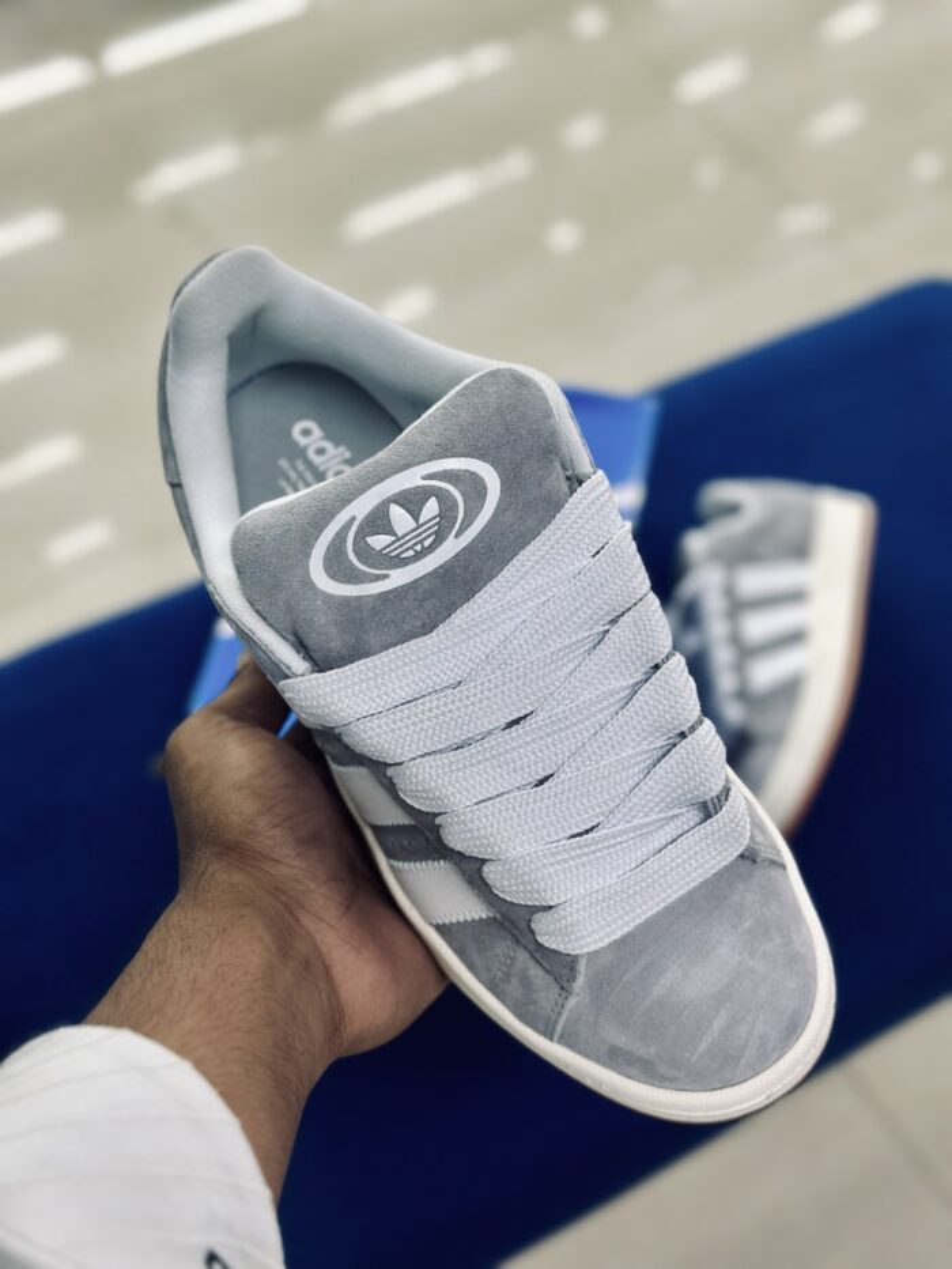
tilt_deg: -54.9
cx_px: 476
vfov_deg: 39.7
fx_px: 1760
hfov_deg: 30.3
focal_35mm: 48
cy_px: 634
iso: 64
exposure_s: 1/112
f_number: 1.78
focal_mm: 6.86
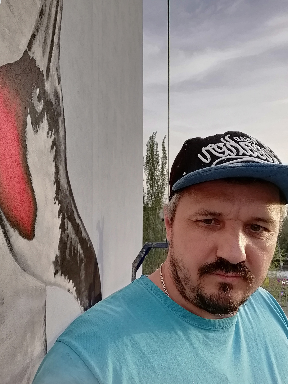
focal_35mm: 26
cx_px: 144
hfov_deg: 53.1
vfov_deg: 67.3
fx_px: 288
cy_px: 192
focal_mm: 3.03
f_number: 0.95
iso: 50
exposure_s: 1/181
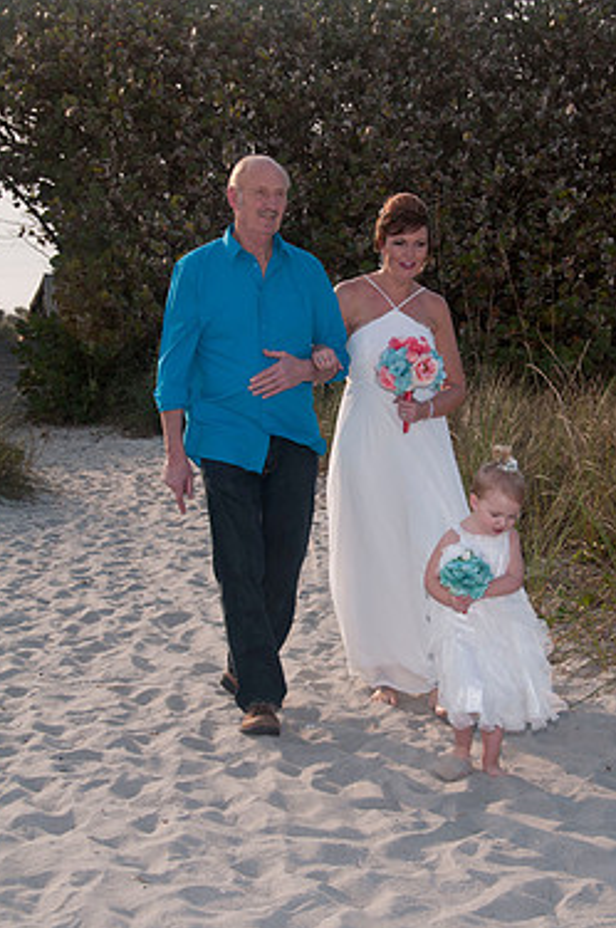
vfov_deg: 28.1
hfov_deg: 18.9
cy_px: 458
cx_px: 355
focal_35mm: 72
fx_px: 1853
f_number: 9
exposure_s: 1/250
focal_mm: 40
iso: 100
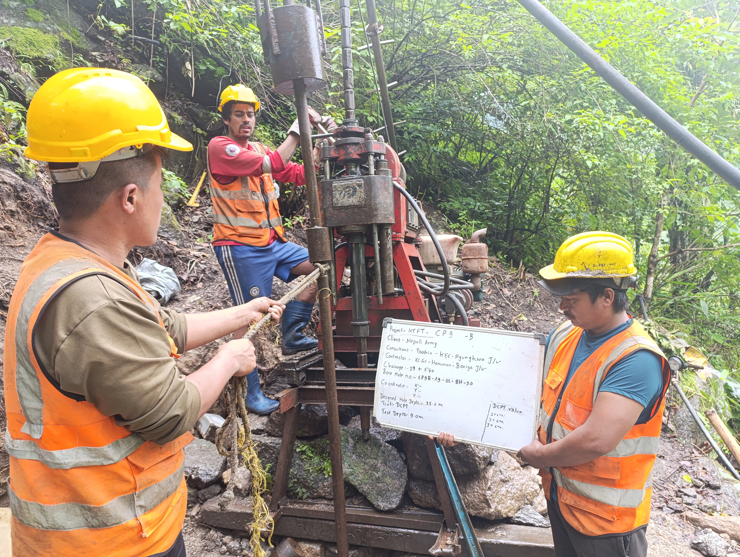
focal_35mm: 23
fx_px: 492
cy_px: 278
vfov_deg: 59.0
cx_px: 370
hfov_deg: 73.8
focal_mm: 6.14
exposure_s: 1/101
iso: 160
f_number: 1.6
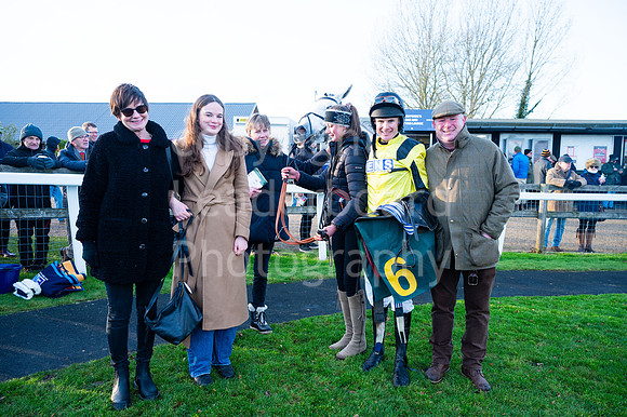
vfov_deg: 45.6
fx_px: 496
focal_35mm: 28
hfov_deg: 64.6
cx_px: 314
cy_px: 208
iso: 800
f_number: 4
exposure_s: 1/800
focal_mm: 28.5
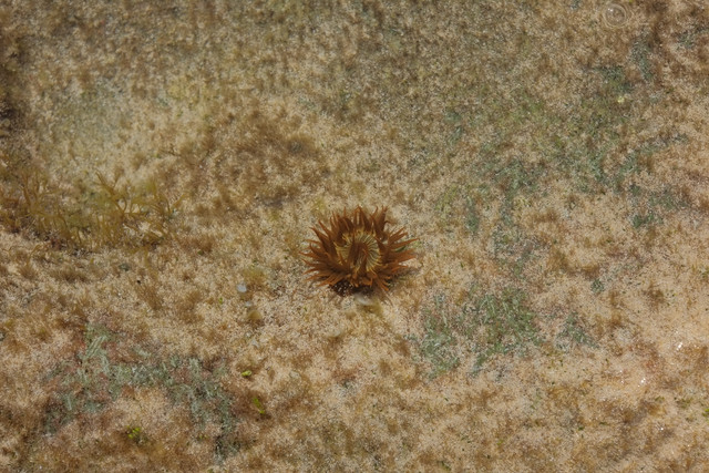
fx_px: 808
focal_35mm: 41
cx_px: 354
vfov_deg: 32.6
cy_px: 236
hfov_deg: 47.4
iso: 200
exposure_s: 1/420
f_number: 7.1
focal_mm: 27
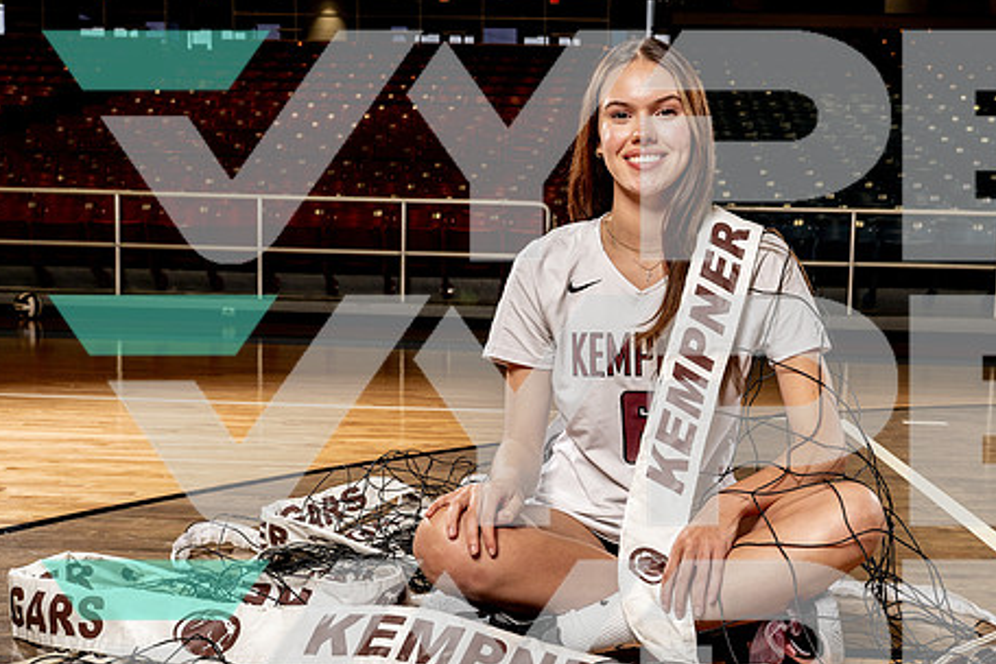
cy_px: 404
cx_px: 594
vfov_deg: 30.4
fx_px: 1217
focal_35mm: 44
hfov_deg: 44.3
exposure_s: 1/250
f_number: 7.1
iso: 640
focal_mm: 34
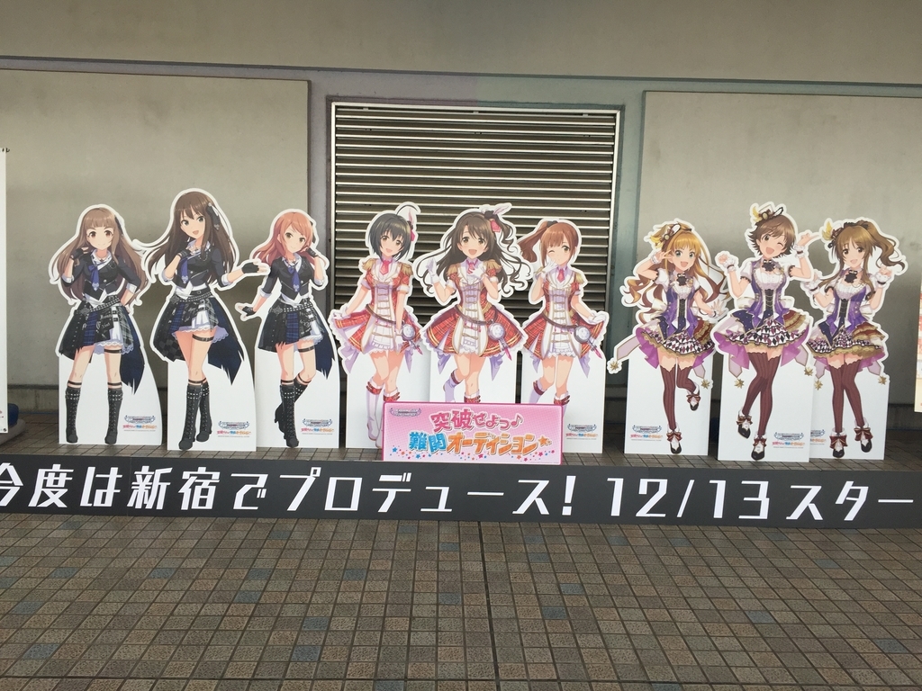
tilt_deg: -8.9
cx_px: 461
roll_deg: -2.2
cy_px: 346
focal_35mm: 29
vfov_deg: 48.2
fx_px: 772
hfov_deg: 61.7
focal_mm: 4.15
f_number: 2.2
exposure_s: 1/120
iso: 50
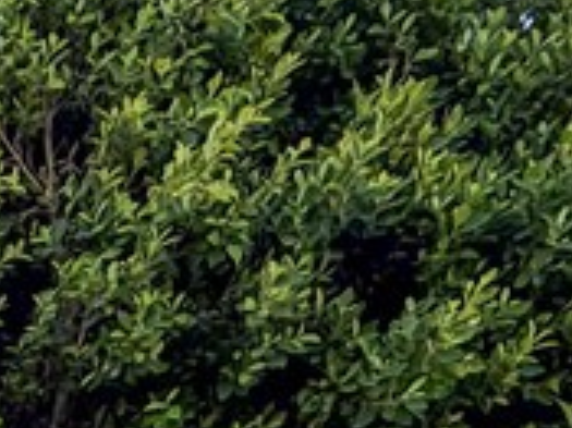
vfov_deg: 11.8
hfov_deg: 18.1
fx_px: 1354
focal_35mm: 82
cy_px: 1202
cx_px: -500
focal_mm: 2.22
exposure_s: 1/750
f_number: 2.2
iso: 32
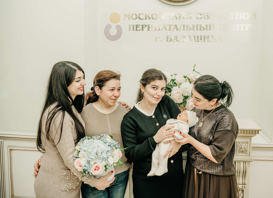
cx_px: 166
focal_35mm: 35
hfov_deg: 52.9
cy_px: 87
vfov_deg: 40.0
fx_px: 272
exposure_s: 1/160
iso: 320
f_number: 4
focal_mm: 28
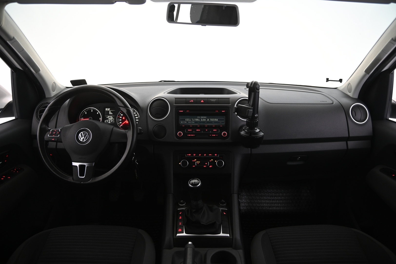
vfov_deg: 53.1
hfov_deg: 73.8
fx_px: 264
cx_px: 198
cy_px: 132
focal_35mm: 24
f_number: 4
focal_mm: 24
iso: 1000
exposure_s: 1/15
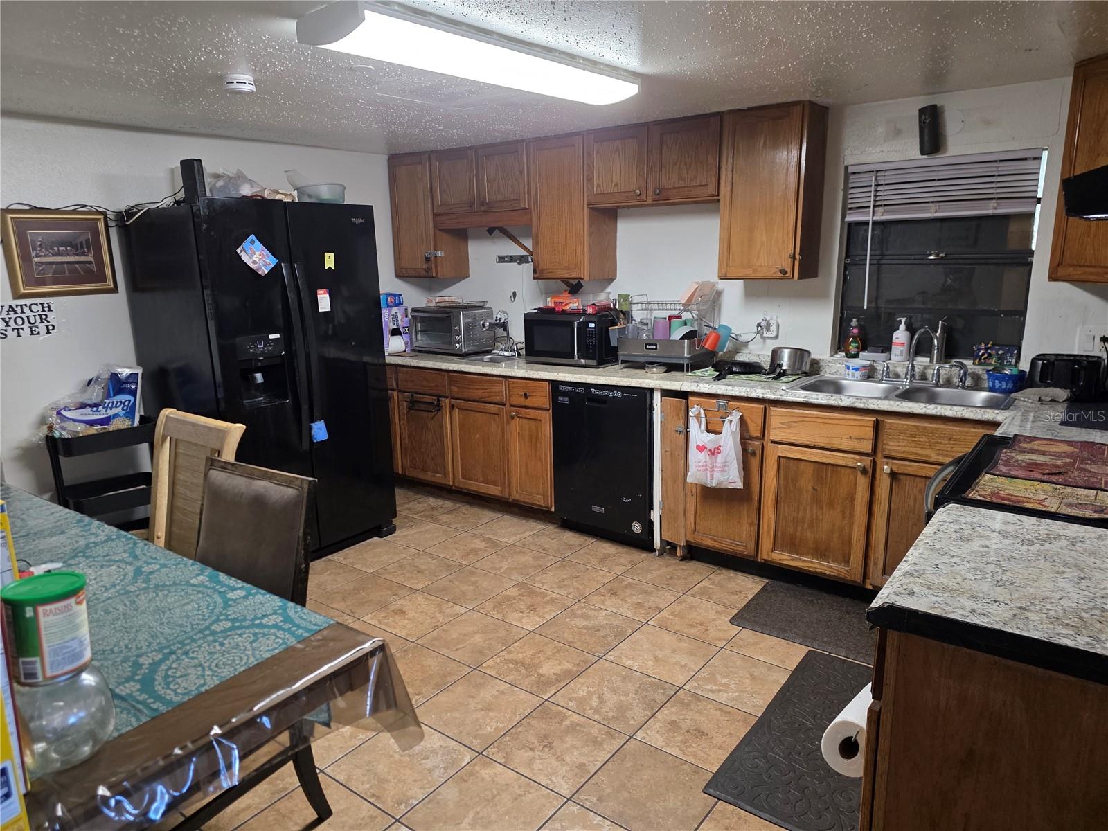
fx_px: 736
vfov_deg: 58.9
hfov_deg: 73.9
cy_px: 416
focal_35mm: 23
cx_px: 554
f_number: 1.7
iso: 320
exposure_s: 1/120
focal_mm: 6.3
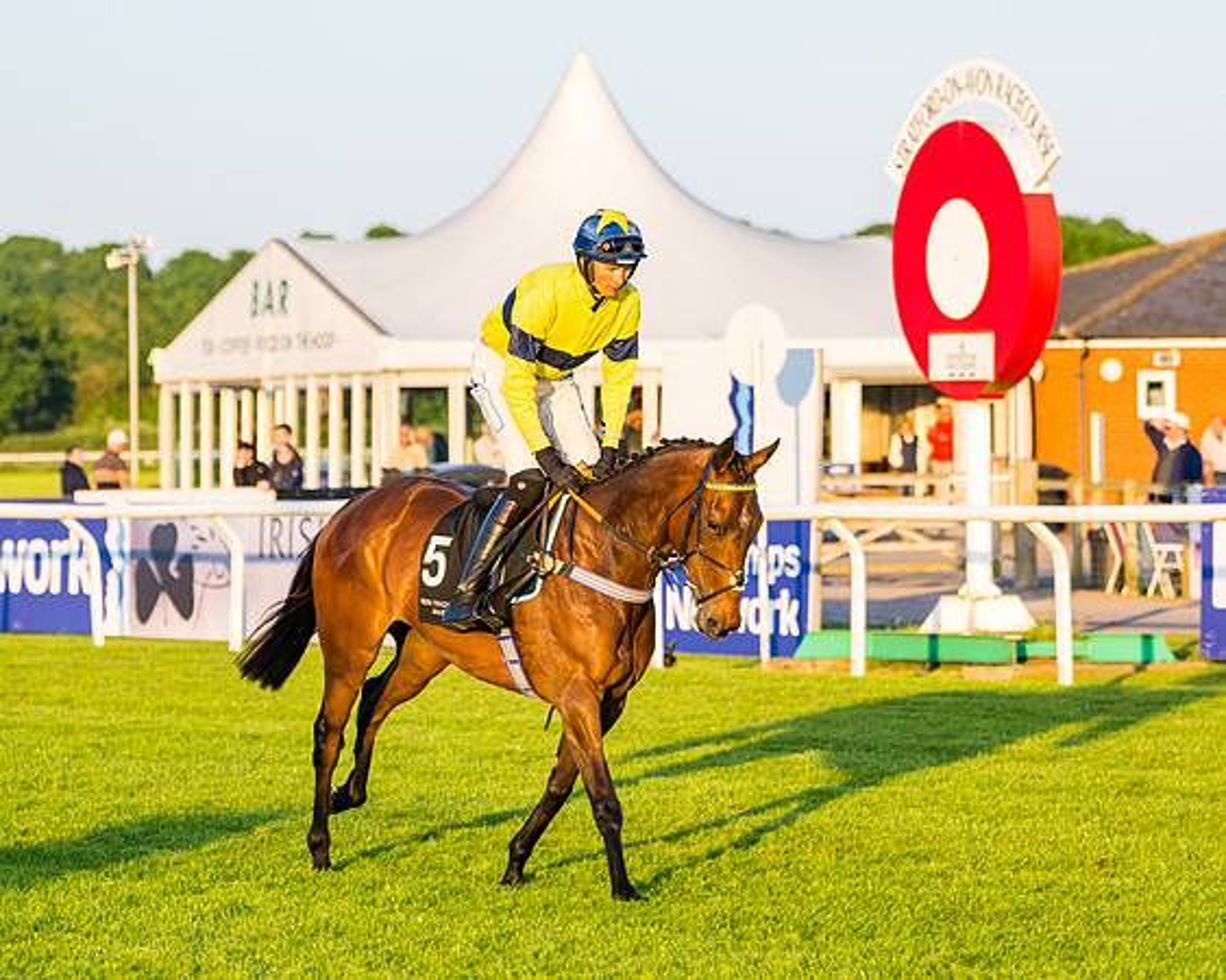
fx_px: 7384
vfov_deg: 7.6
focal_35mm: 204
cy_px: 621
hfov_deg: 9.5
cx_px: 734
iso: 400
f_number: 4
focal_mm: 130
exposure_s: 1/640
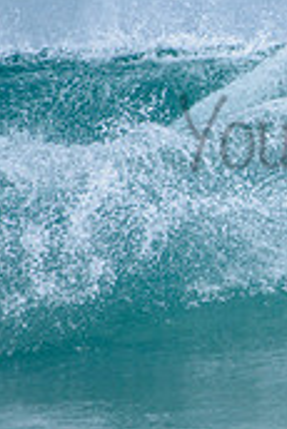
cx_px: 437
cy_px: 111
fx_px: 20096
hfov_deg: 0.8
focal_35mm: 1684
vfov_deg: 1.2
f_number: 5.6
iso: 360
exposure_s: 1/1250
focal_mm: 500
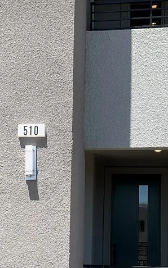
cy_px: 193
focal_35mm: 66
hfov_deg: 19.6
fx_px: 484
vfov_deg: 30.7
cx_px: 55
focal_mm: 3
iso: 25
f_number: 1.8
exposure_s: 1/1377
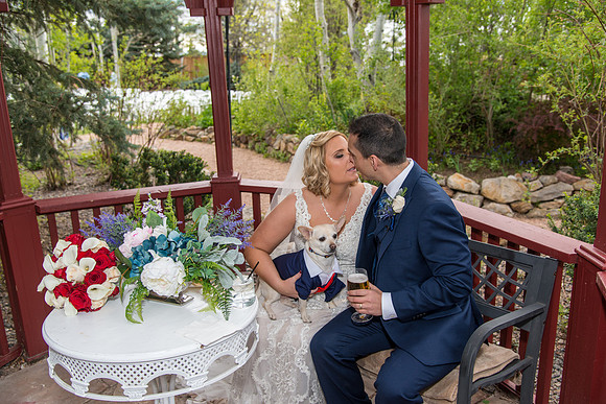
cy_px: 202
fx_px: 539
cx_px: 303
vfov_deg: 41.1
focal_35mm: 32
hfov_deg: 58.7
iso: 400
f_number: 5
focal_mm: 32
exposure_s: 1/250
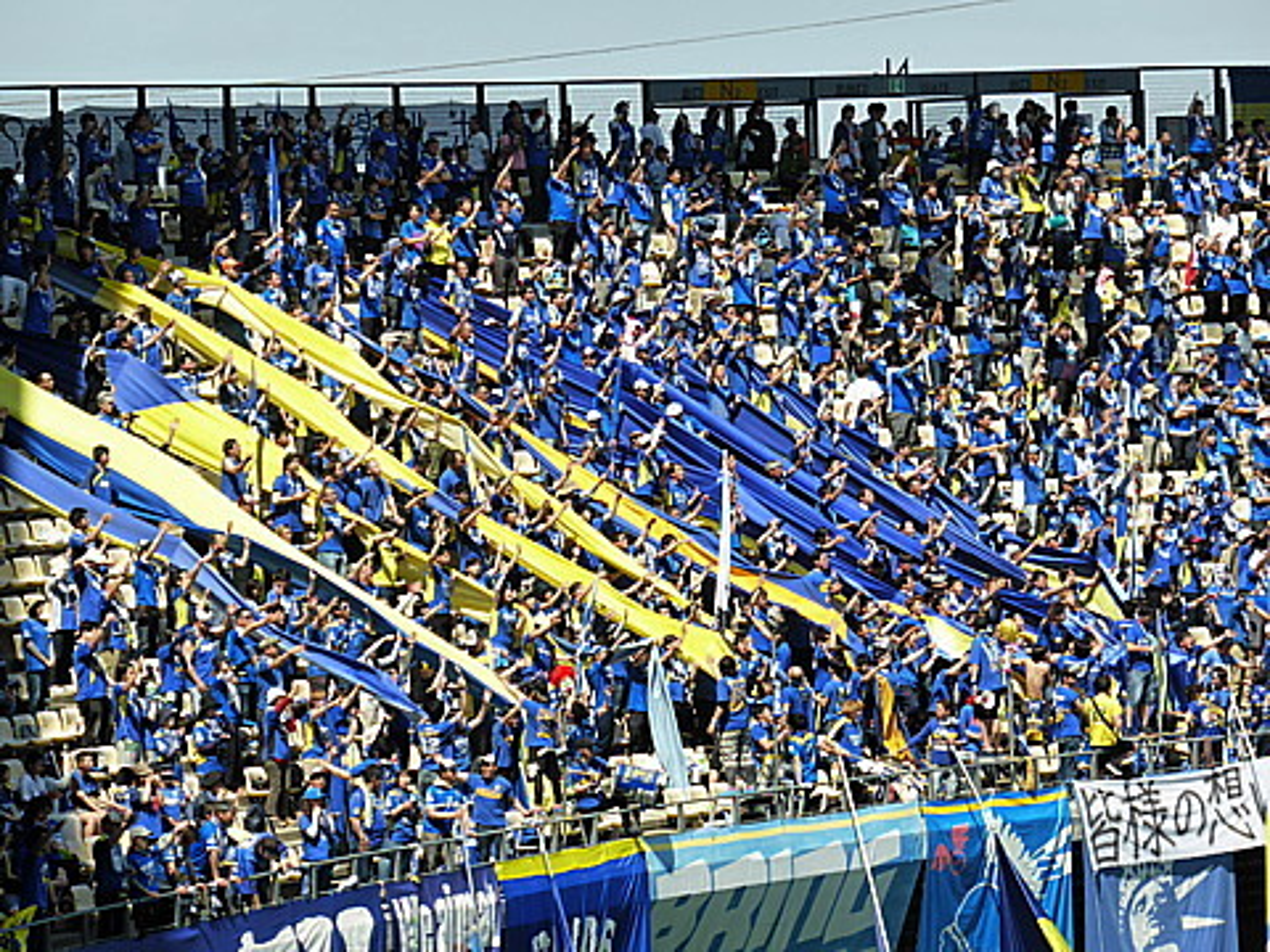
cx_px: 635
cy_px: 476
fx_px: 7851
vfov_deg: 6.9
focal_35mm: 214
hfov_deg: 9.2
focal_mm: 38.2
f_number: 5.6
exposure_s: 1/400
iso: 160
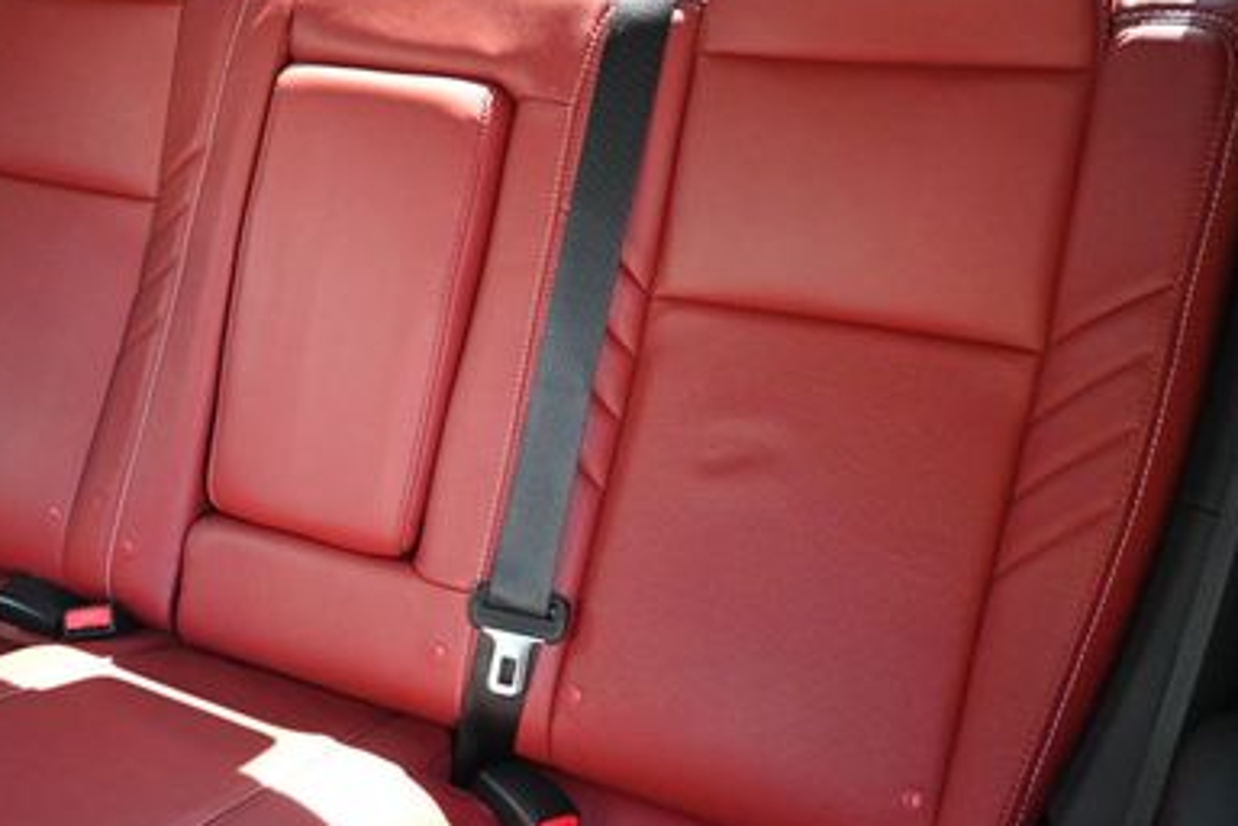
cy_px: 439
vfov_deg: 33.4
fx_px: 1375
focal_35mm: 40
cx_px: 426
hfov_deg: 47.8
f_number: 3.5
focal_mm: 16
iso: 3200
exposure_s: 1/125
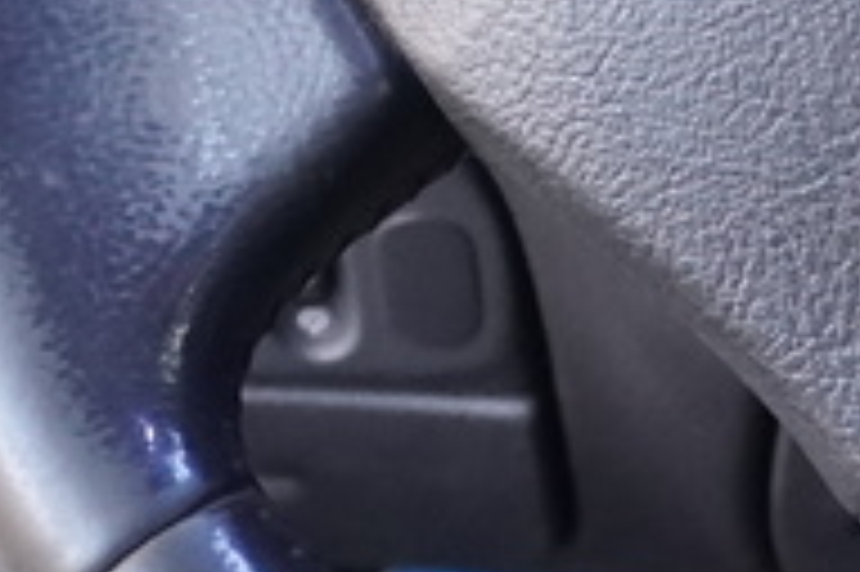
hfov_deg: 13.2
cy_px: -176
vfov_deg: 8.9
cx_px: 1045
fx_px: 3604
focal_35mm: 151
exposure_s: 1/200
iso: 6400
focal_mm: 16
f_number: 3.5
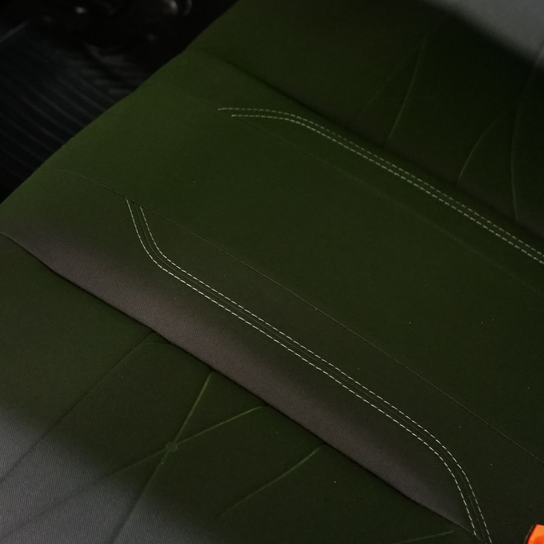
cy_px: 241
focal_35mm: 81
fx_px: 1440
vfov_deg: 21.4
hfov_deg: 20.9
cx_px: 41
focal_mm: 32
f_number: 4
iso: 2000
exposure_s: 1/20
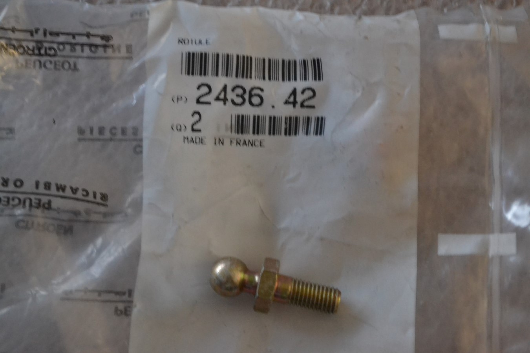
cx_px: 265
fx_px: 1214
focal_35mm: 82
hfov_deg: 24.6
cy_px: 176
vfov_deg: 16.6
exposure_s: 1/13
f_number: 5.6
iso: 3200
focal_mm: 55
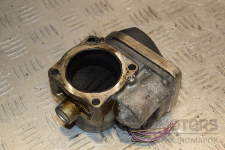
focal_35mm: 87
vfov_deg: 15.7
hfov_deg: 23.4
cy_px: 75
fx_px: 544
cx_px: 112
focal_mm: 58
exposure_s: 1/200
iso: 800
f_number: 6.3
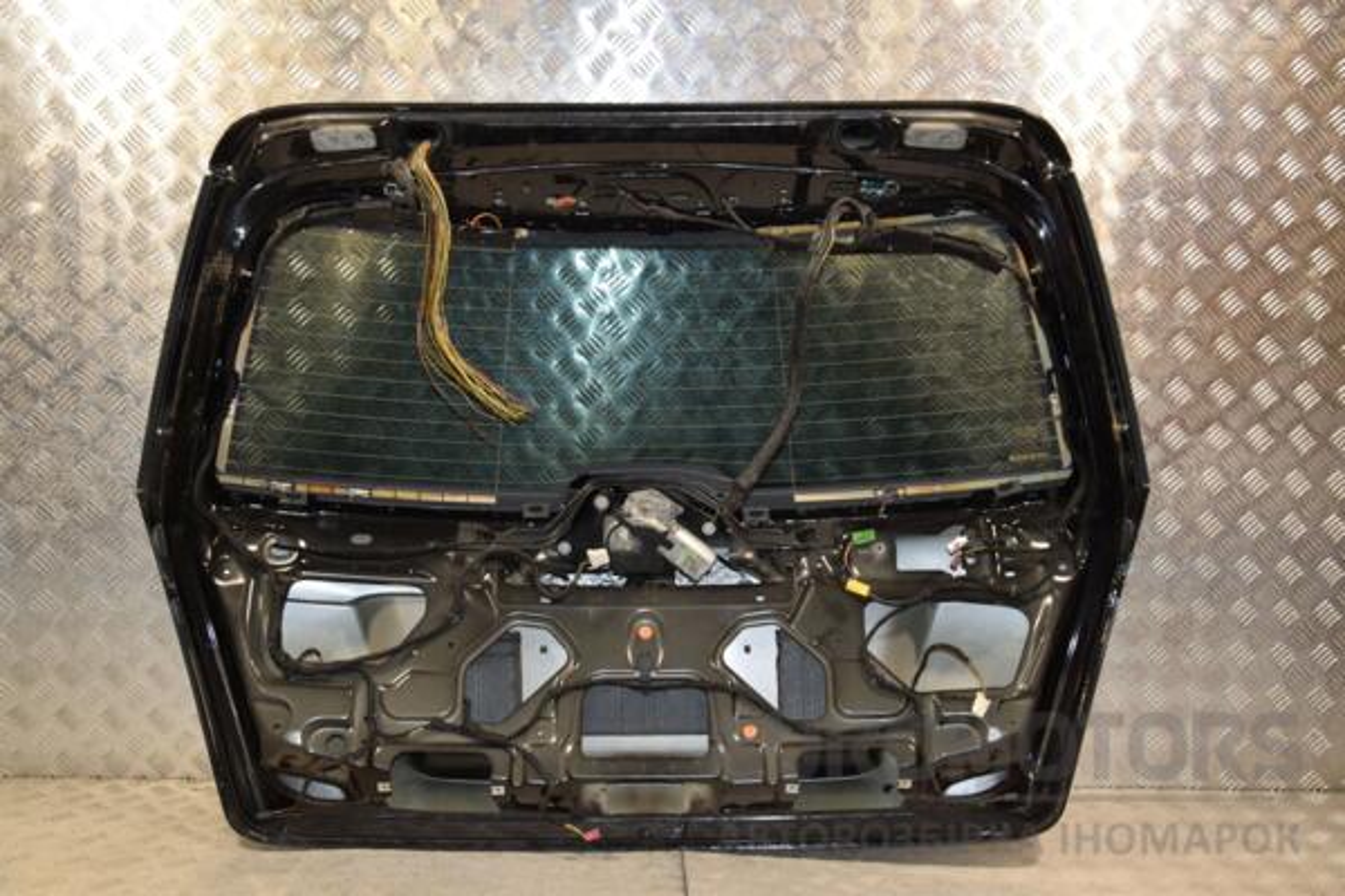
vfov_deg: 36.9
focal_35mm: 36
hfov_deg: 53.1
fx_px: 1345
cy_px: 448
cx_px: 672
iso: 800
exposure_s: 1/200
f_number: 5
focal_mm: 24
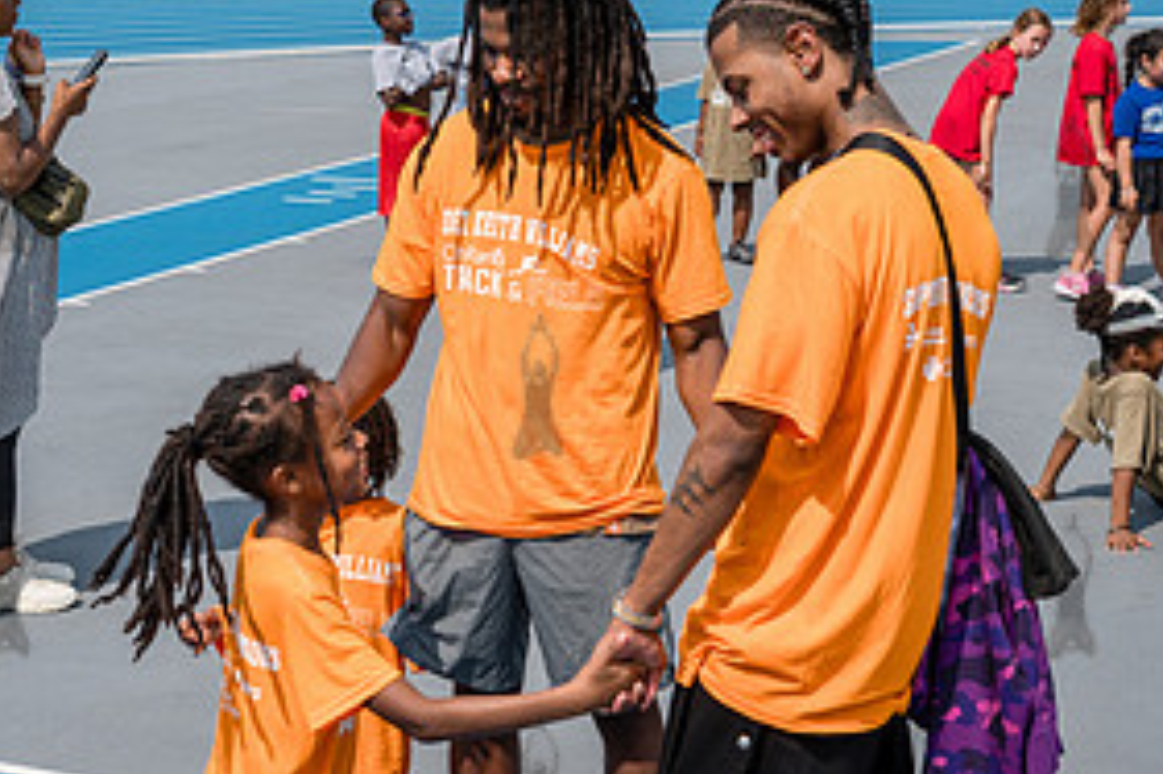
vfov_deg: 18.6
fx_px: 2357
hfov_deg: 27.7
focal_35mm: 73
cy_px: 385
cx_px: 534
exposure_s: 1/1000
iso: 100
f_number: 5
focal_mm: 35
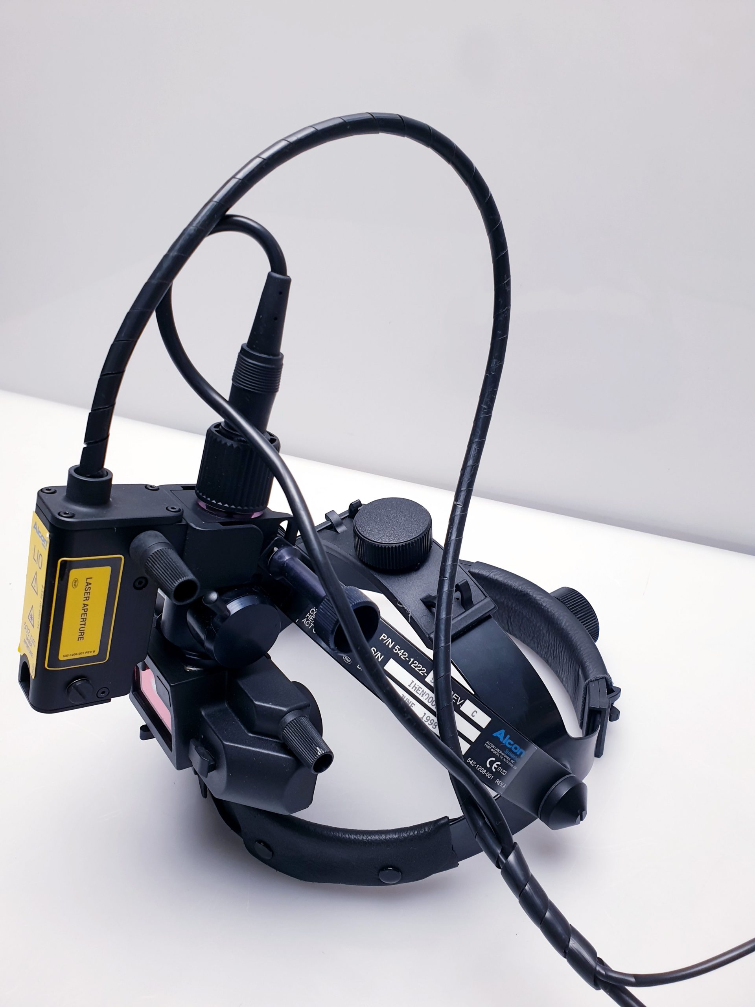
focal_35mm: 26
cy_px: 504
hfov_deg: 53.1
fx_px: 756
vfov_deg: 67.3
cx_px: 378
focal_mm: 4.3
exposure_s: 1/100
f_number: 2.4
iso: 80
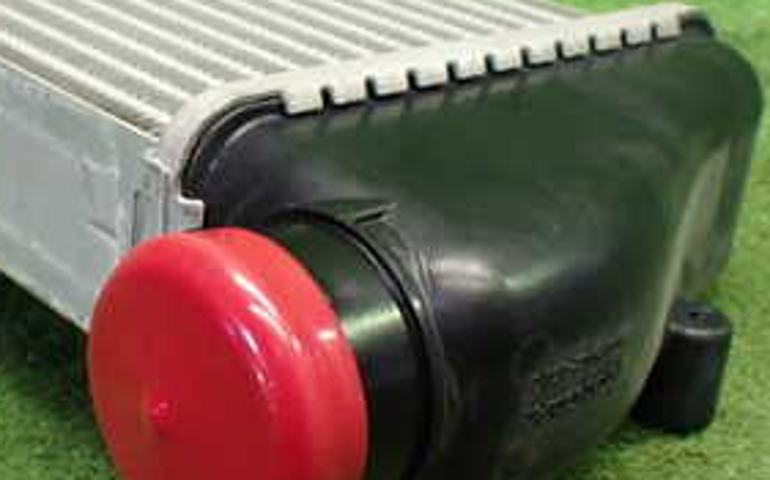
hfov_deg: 29.8
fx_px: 1426
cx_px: 214
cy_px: 206
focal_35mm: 68
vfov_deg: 19.1
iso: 800
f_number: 2.3
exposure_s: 1/100
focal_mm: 5.4
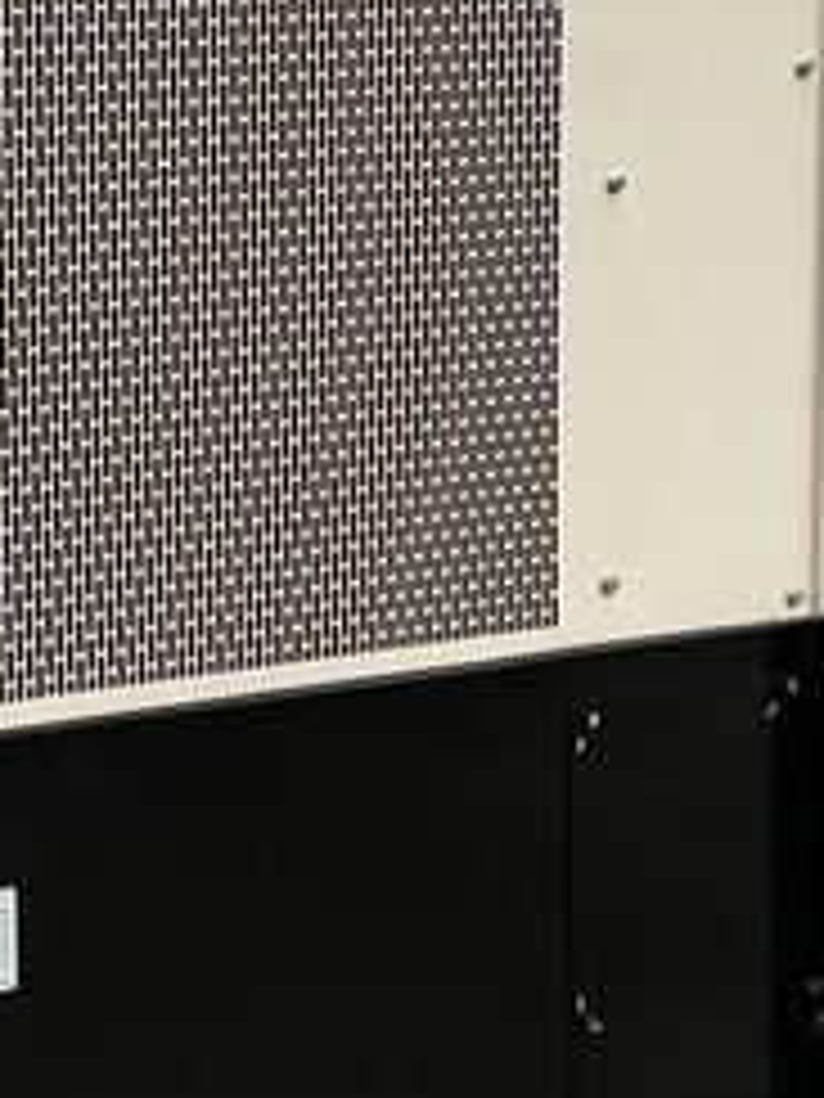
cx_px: -131
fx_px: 3015
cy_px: 338
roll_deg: +1.7
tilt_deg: -7.3
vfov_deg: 20.6
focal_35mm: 95
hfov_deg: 15.1
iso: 25
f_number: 1.8
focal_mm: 3
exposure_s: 1/391
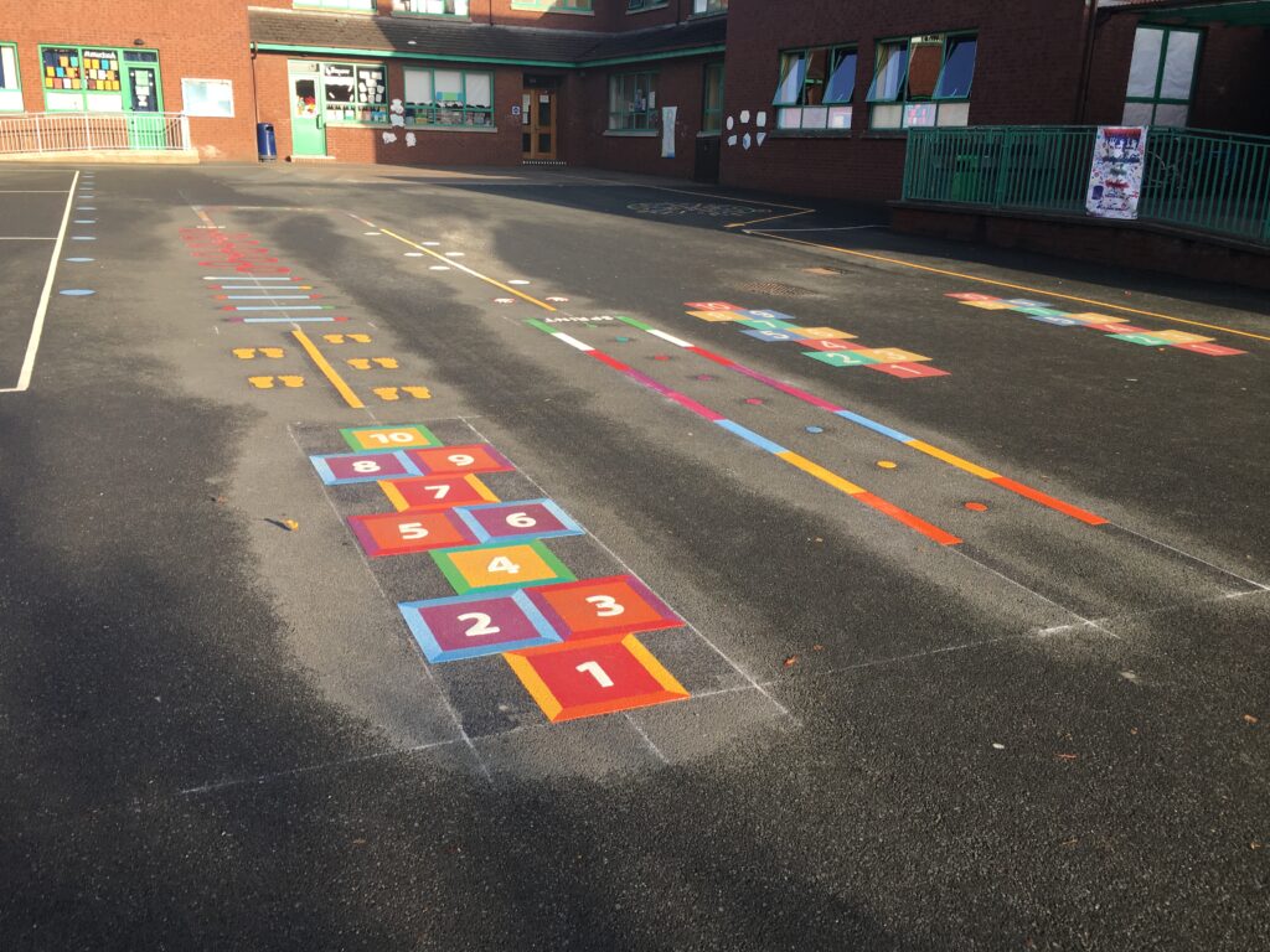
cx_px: 635
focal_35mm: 29
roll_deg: -2.7
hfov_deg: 61.7
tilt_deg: -15.7
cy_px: 476
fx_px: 1064
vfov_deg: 48.2
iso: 25
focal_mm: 4.15
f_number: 2.2
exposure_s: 1/432
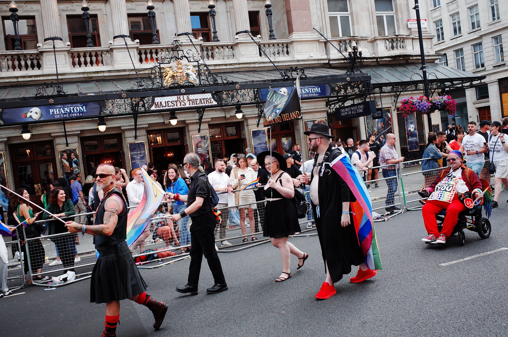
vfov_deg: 37.7
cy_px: 168
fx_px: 493
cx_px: 254
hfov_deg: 54.5
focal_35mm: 35
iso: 280
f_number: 2.8
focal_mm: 18.3
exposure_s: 1/400
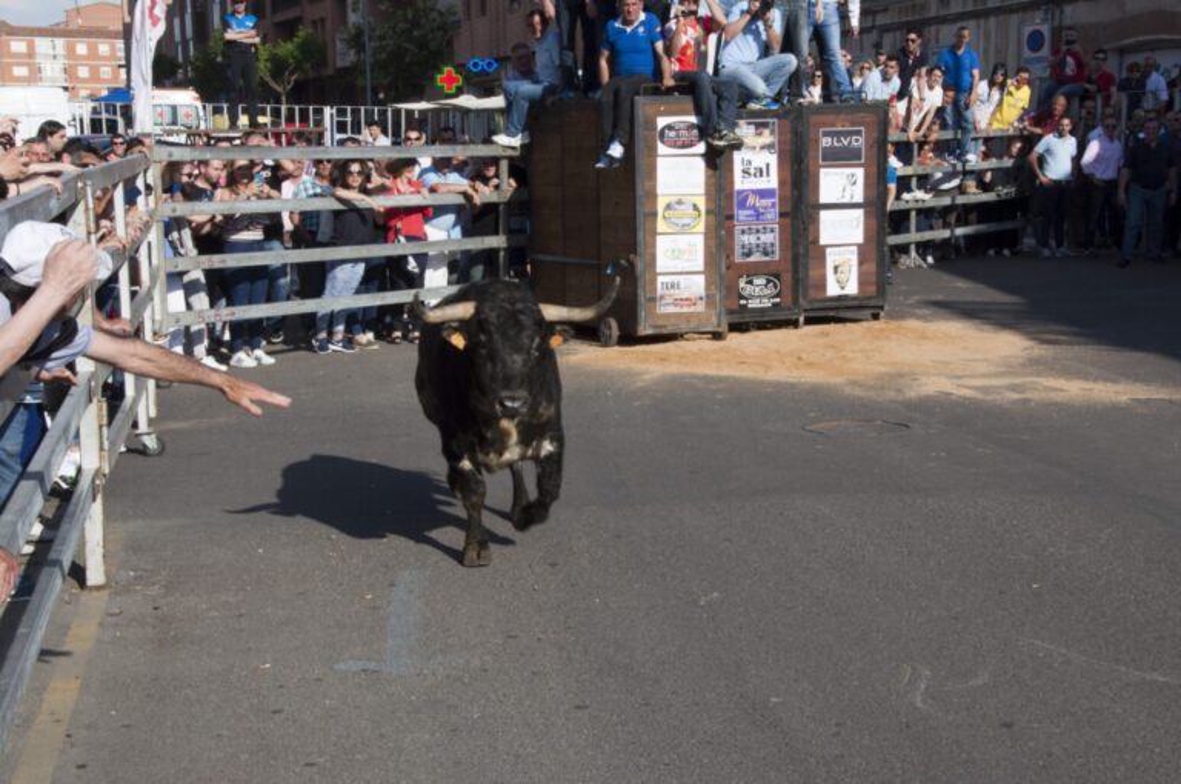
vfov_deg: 19.7
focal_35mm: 69
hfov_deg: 29.3
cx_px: 590
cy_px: 392
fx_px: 2261
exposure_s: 1/125
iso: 200
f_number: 22
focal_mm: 46
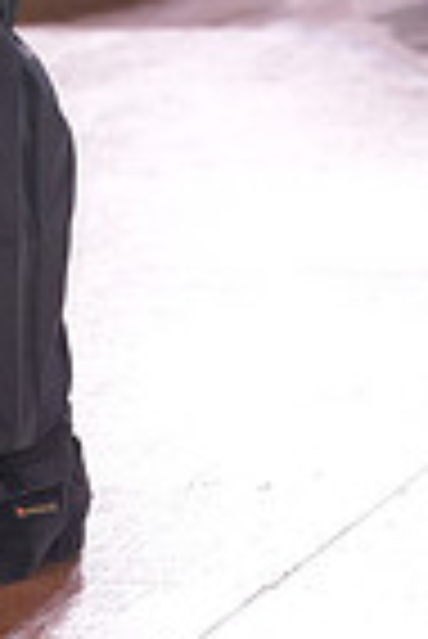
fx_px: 6475
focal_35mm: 364
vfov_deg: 5.6
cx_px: -97
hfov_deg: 3.8
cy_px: -446
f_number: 4
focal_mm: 89
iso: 1600
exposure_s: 1/500
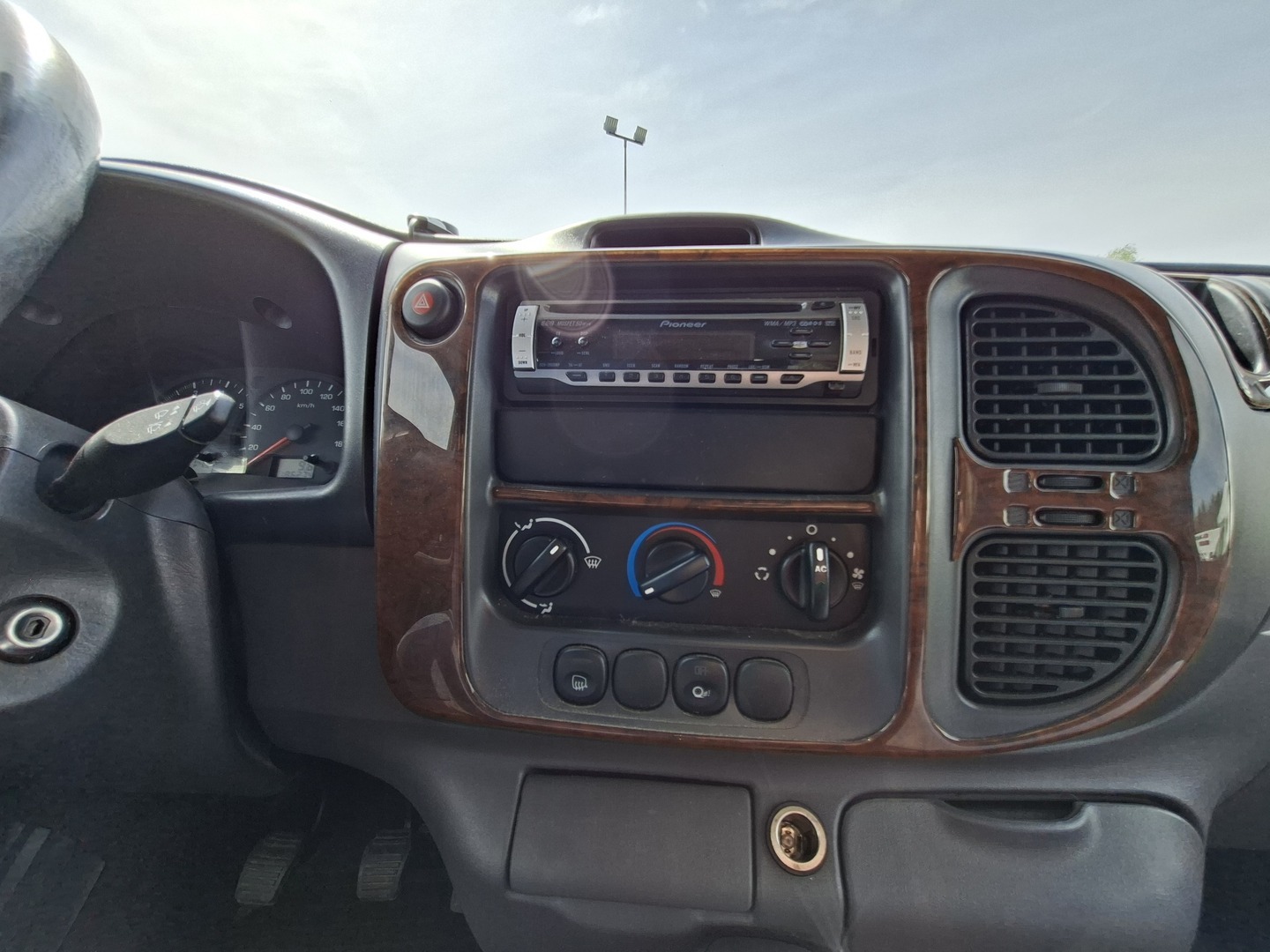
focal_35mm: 13
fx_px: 477
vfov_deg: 89.9
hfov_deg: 106.2
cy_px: 476
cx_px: 635
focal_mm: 1.74
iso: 40
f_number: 2.2
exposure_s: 1/186
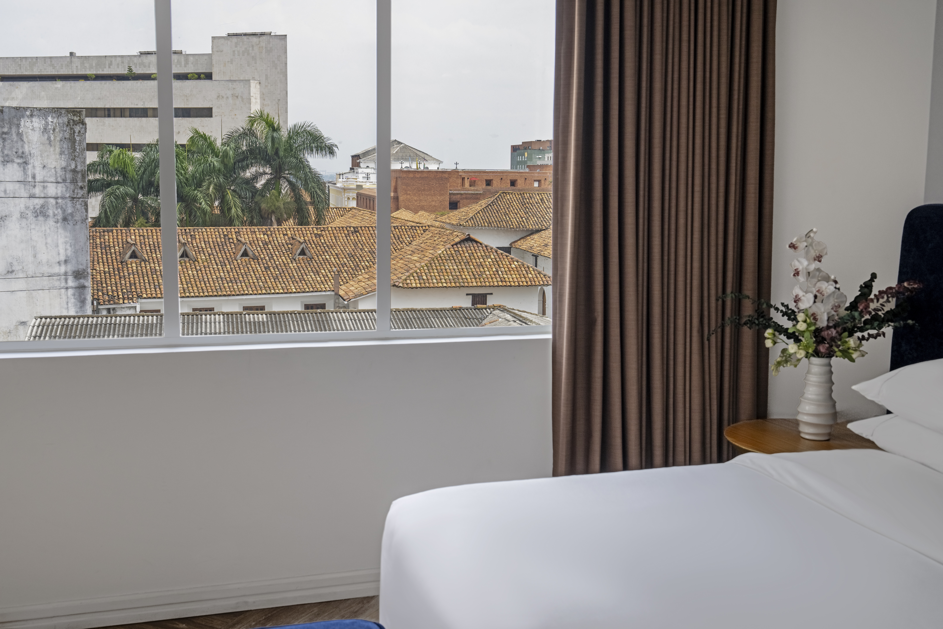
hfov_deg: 50.7
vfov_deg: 35.1
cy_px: 314
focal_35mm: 38
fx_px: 995
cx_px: 472
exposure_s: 1/2000
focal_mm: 38
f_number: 8
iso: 400
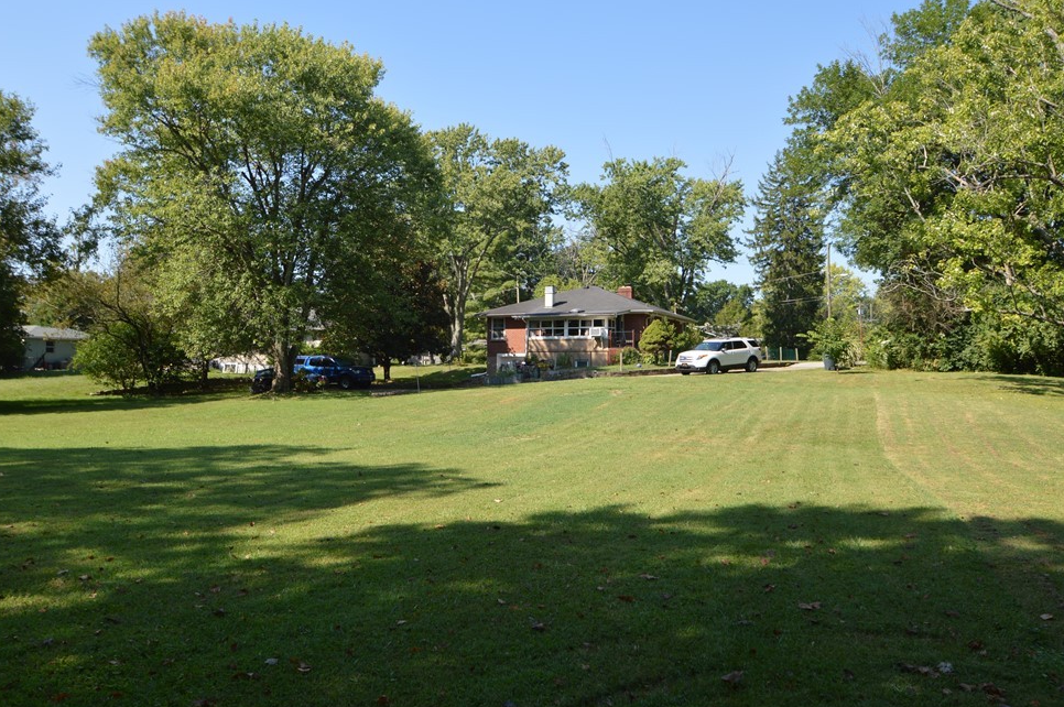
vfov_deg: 47.8
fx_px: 797
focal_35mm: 27
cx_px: 536
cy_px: 358
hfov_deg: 67.4
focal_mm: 16
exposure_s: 1/200
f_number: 7.1
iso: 100
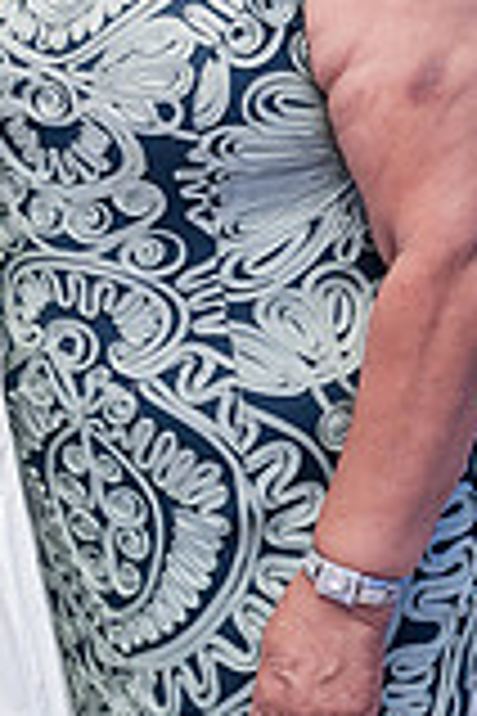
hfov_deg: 11.6
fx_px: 2305
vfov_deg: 17.1
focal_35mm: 116
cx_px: -58
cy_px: -45
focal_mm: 41
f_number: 4
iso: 4000
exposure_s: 1/250
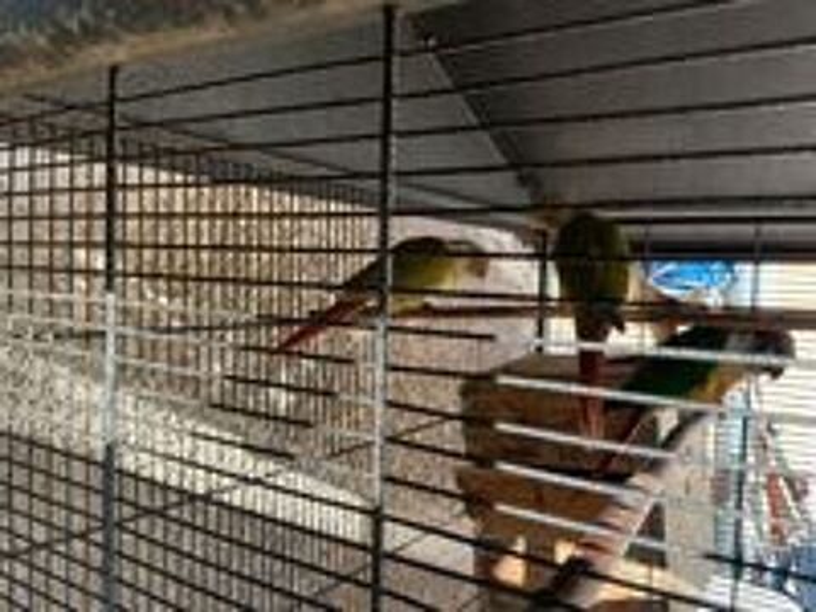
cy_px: 306
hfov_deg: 61.7
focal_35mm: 29
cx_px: 408
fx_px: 684
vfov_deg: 48.2
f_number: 1.8
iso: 25
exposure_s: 1/292
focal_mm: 3
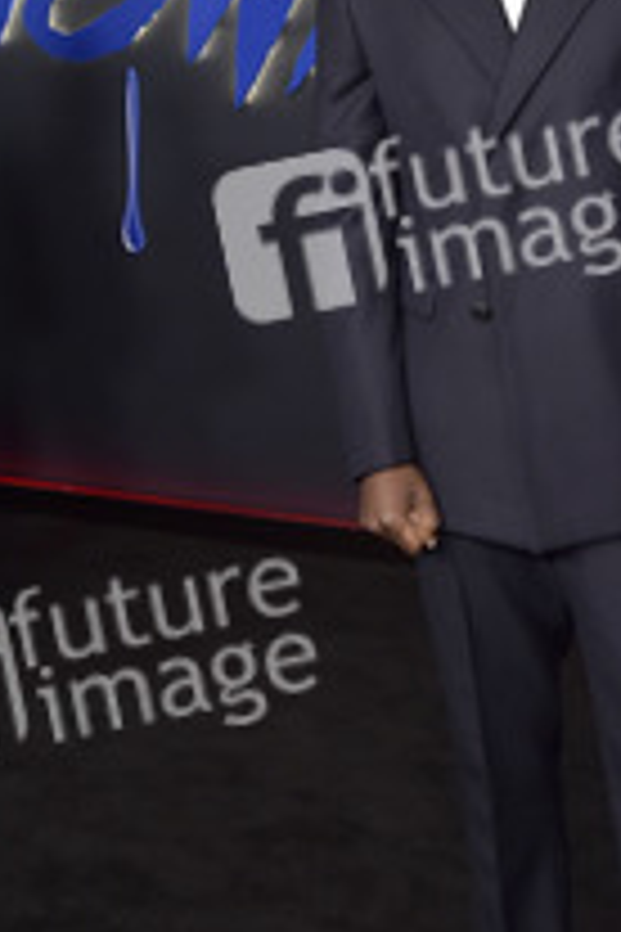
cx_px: 578
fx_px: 2199
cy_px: 441
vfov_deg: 23.9
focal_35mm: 85
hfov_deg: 15.8
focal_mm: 44
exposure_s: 1/250
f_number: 6.3
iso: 2000
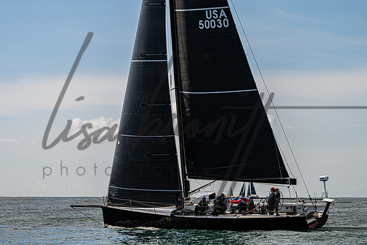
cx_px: 198
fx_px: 1372
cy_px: 95
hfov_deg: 15.2
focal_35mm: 135
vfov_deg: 10.2
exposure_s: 1/2500
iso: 400
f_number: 5.6
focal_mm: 100
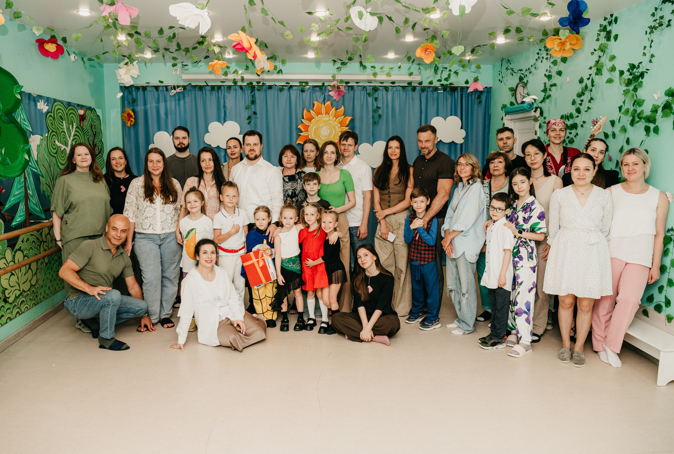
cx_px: 323
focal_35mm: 27
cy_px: 234
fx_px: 503
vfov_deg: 48.6
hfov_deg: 67.6
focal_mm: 24
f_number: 5
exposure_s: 1/160
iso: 400
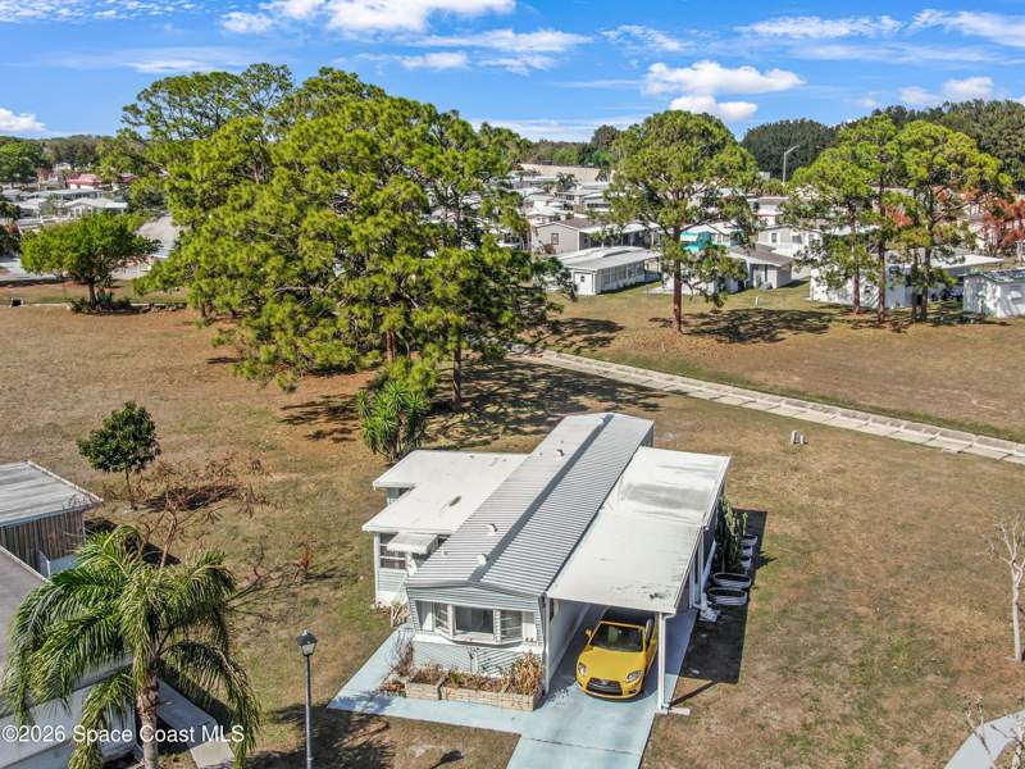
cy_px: 384
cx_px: 512
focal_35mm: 34
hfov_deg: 54.0
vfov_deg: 41.8
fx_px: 1007
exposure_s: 1/800
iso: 100
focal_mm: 5.82
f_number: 3.2
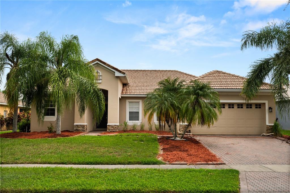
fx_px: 282
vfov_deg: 37.8
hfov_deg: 54.4
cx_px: 145
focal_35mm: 35
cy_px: 96
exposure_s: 1/320
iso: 800
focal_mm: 35
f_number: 9
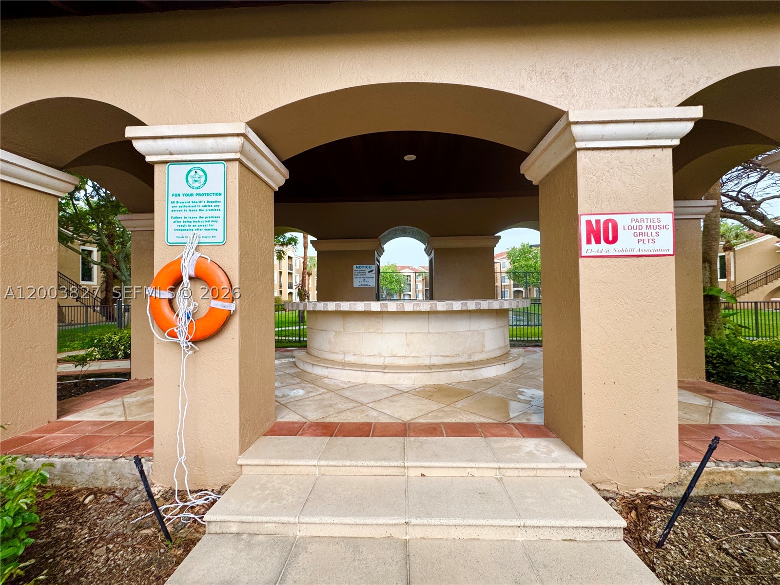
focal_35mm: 14
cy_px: 292
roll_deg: +0.8
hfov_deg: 102.1
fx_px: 315
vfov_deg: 85.7
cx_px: 390
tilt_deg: +1.2
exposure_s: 1/99
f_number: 2.2
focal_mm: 2.22
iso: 125
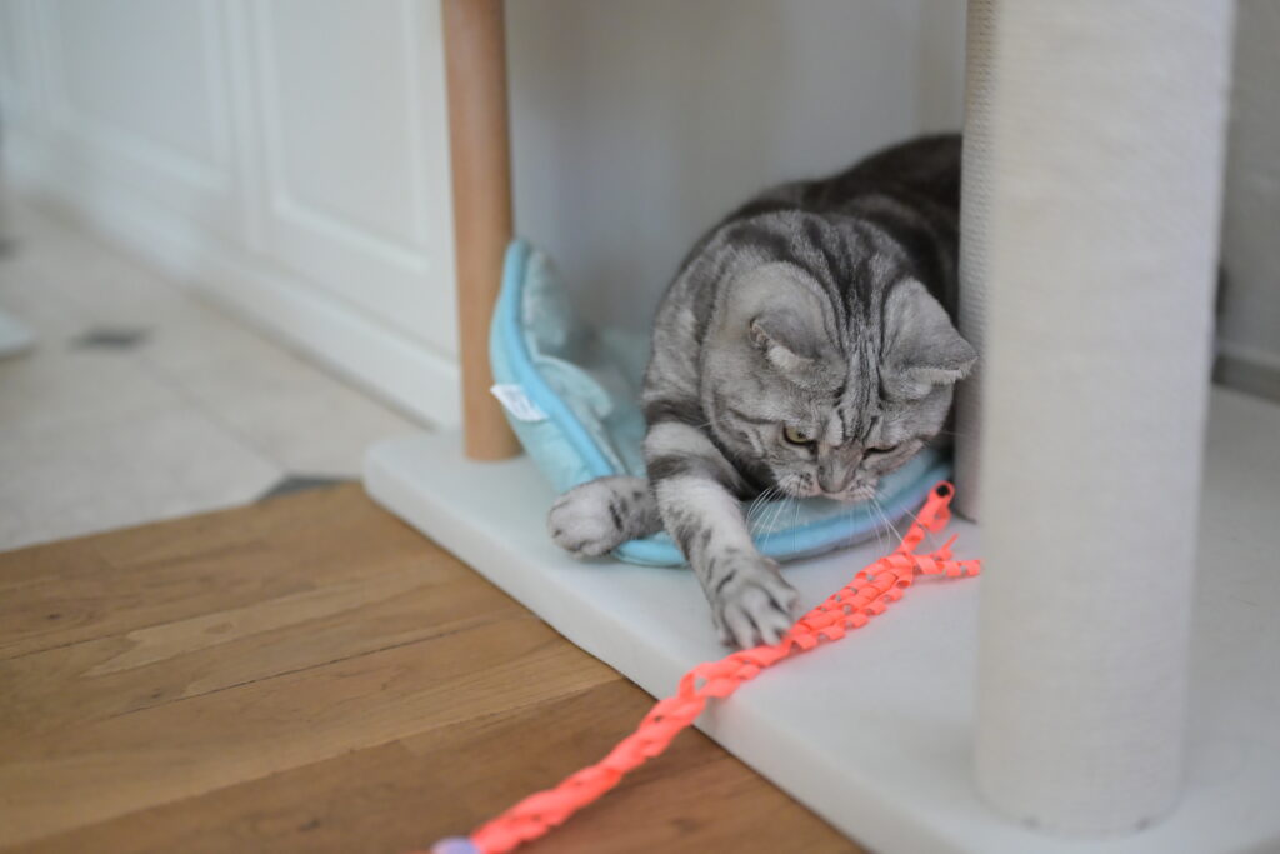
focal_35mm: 50
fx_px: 1778
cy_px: 427
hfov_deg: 39.6
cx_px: 640
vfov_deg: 27.0
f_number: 2
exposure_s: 1/1250
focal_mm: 50
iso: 6400
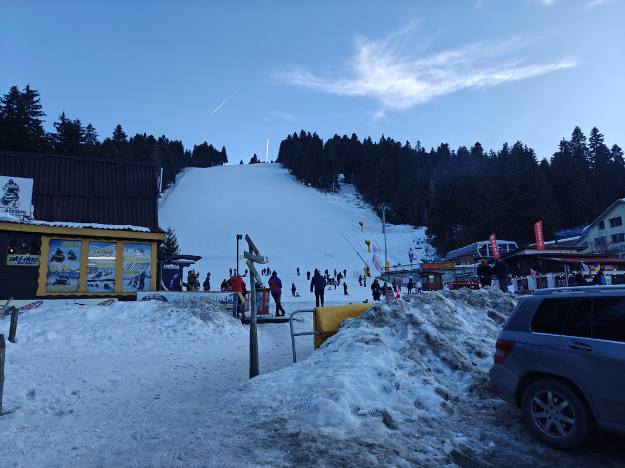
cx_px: 312
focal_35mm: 23
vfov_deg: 58.9
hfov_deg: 73.9
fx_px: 415
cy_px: 234
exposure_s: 1/358
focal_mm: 6.06
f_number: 1.6
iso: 50
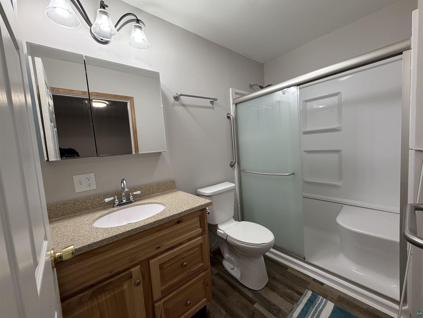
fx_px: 171
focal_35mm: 14
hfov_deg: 102.1
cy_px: 159
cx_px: 212
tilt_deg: -4.7
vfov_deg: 85.7
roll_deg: +4.7
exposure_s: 1/120
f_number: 2.2
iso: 250
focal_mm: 2.22
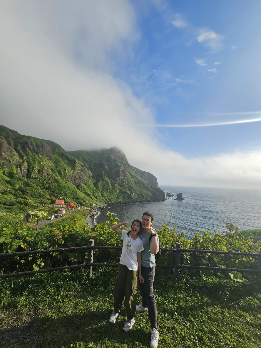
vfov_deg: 106.2
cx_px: 130
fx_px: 131
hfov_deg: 89.9
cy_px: 174
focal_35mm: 13
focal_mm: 2.2
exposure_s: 1/2175
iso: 50
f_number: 2.2
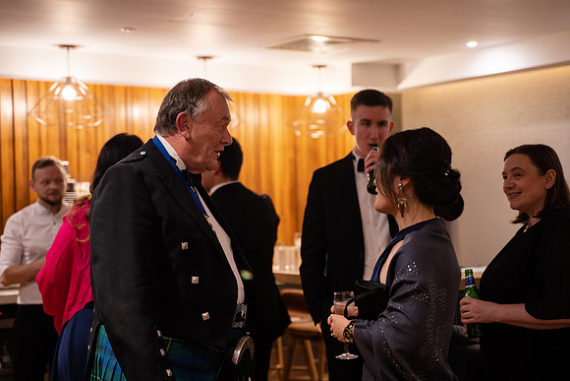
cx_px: 285
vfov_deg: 21.3
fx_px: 1014
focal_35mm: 64
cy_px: 190
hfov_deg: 31.4
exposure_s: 1/60
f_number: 2.8
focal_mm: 64
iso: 1250
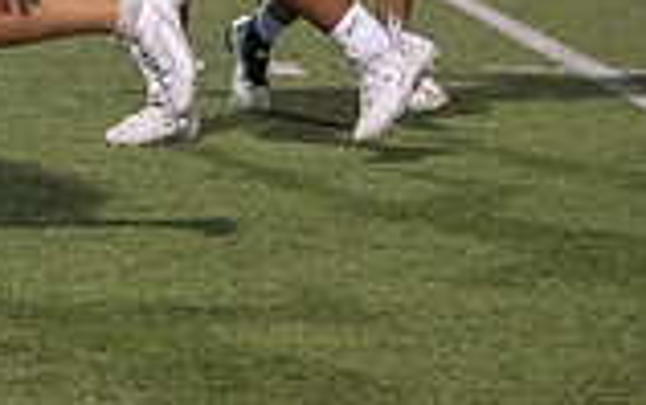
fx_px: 7329
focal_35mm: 416
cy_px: -184
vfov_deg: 3.2
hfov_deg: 5.0
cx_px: -424
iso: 12800
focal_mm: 104
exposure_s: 1/1000
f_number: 5.6
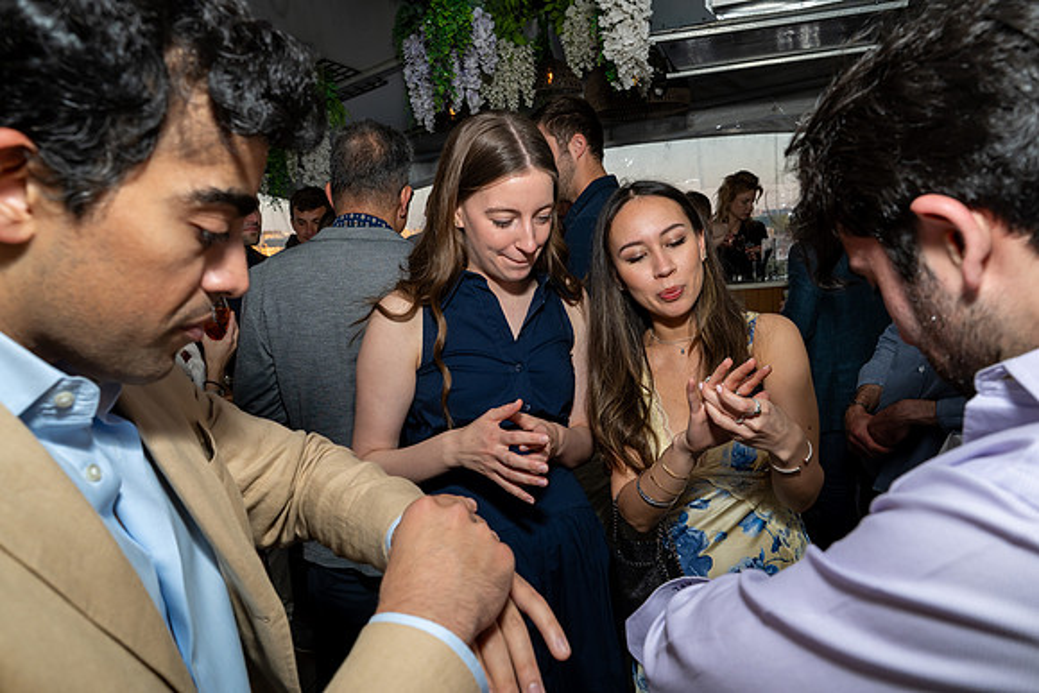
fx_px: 693
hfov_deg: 73.7
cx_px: 520
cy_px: 346
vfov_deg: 53.2
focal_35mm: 24
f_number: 8
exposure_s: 1/250
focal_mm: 24
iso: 500
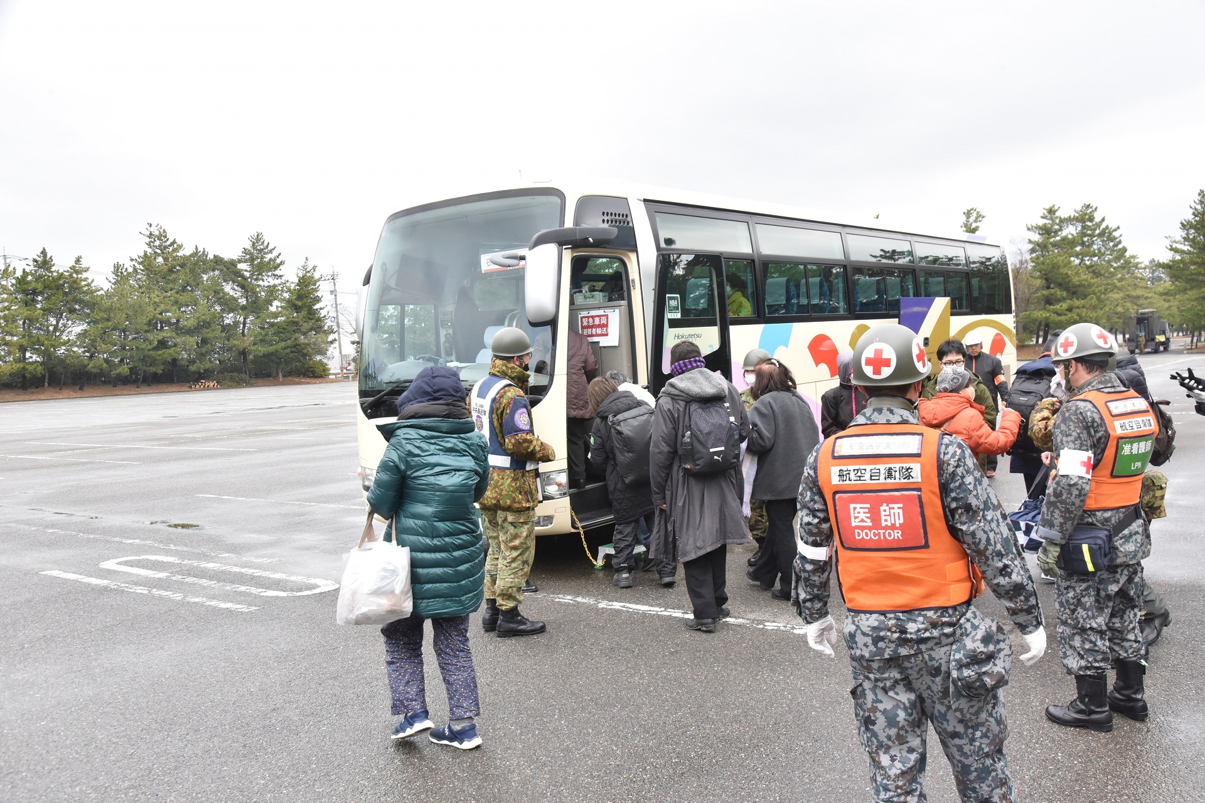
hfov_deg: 61.9
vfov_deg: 43.6
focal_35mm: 30
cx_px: 602
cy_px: 402
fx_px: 1004
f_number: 10
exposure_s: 1/400
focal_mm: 30
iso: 2500
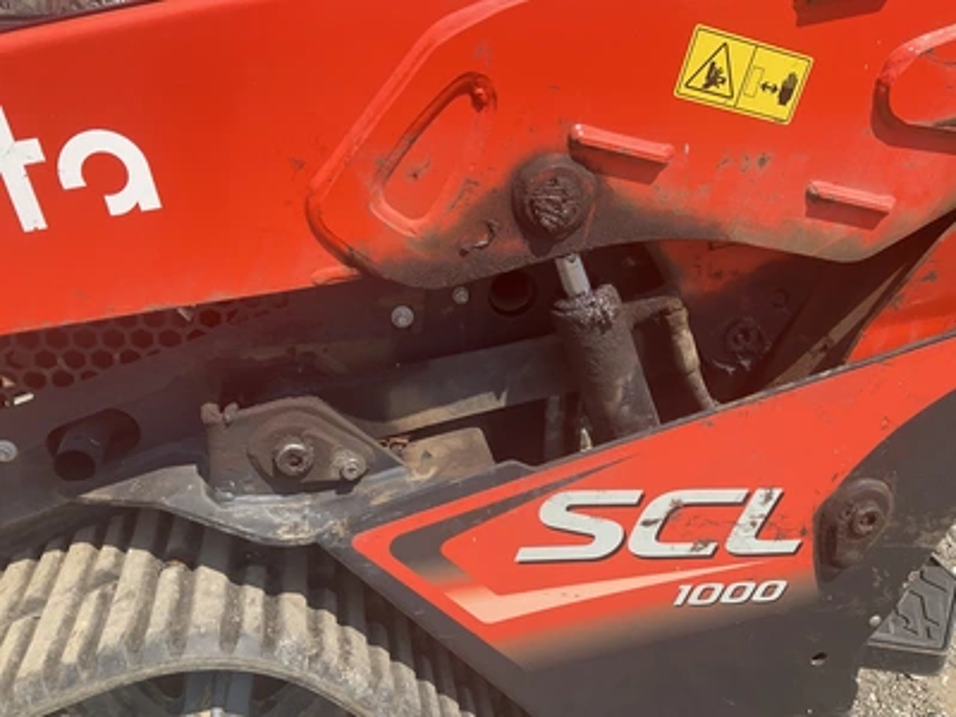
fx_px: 801
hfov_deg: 61.7
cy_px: 358
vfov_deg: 48.2
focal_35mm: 29
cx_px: 478
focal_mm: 3
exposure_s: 1/1055
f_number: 1.8
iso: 25
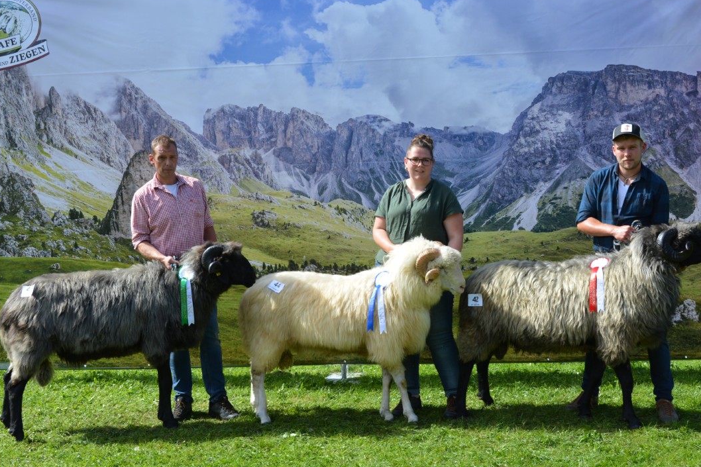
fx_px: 954
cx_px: 362
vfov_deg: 27.5
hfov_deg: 40.3
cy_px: 224
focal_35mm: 49
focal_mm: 30
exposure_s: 1/250
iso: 200
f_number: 8
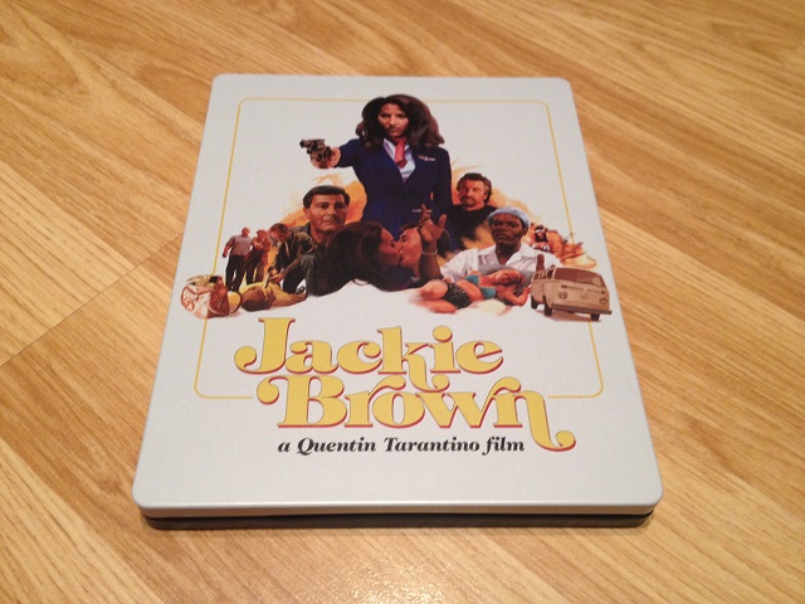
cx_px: 402
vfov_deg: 40.7
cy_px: 302
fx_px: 814
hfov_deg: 52.6
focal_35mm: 35
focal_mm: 4.28
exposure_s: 1/20
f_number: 2.4
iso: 125
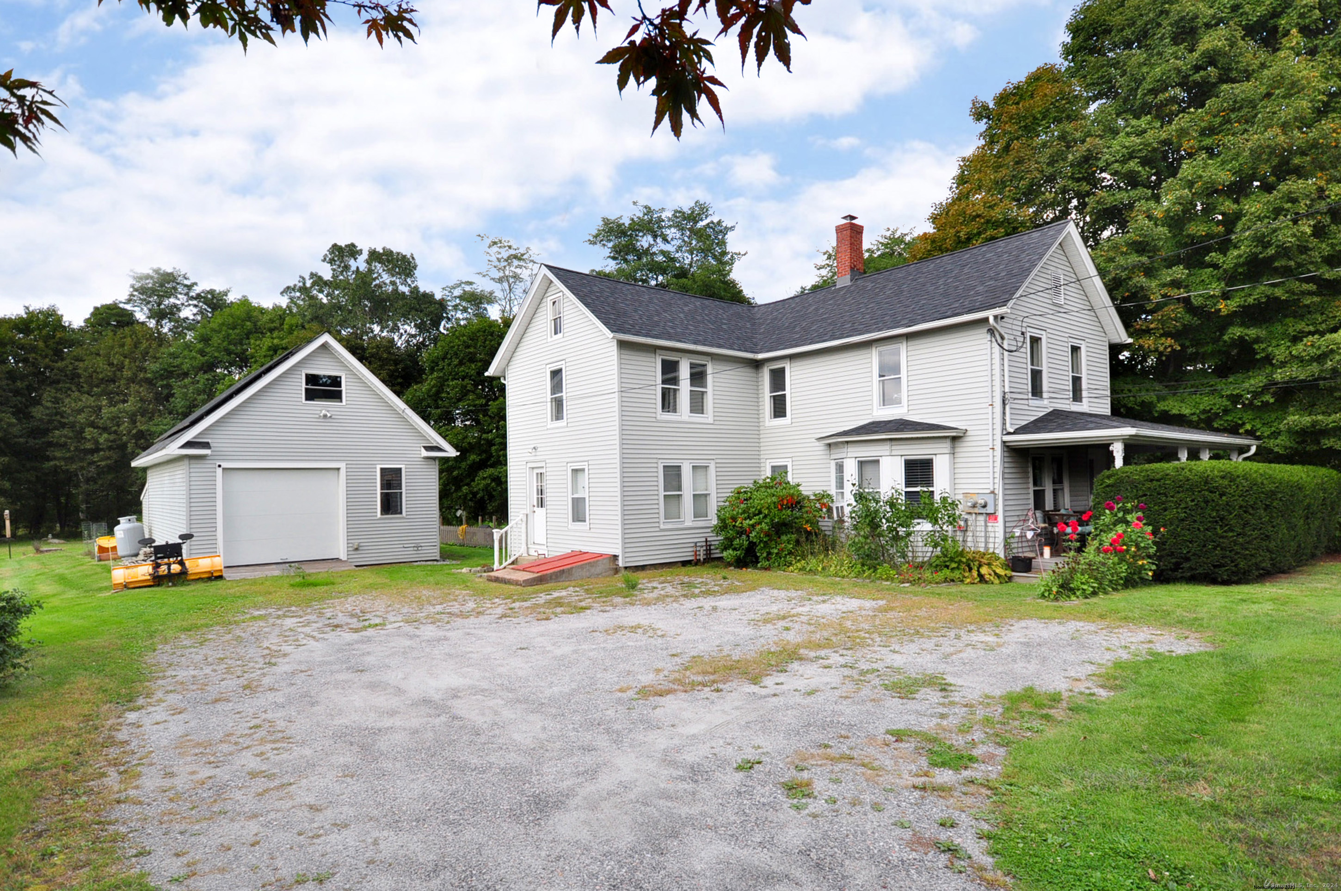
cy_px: 446
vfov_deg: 67.2
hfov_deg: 90.1
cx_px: 670
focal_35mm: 18
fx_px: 670
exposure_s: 1/400
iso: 400
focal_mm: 12
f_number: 6.3
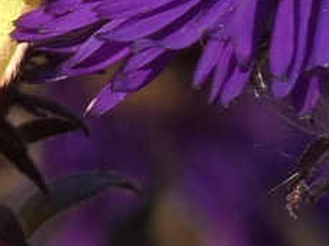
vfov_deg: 1.0
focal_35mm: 1553
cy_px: -114
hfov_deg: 1.3
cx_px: 95
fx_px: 14752
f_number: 5.6
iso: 100
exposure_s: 1/125
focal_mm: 74
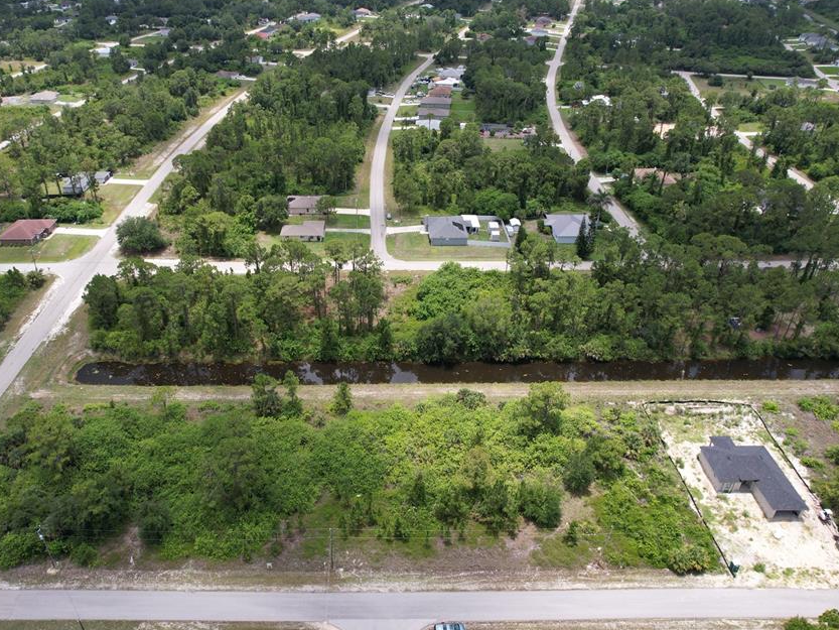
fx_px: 630
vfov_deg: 53.1
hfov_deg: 67.1
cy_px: 312
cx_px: 379
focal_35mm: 26
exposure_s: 1/1600
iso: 120
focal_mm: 8.38
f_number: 2.8
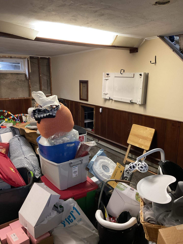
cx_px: 92
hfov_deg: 48.2
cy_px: 122
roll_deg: -0.5
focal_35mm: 29
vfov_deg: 61.7
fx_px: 204
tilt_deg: -13.6
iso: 200
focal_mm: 3
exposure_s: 1/40
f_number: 1.8
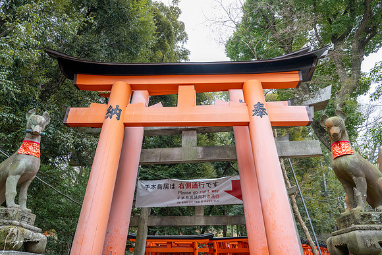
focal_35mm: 24
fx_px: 255
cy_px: 128
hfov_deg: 73.7
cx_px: 191
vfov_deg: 53.2
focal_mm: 24
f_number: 4
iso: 560
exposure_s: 1/500
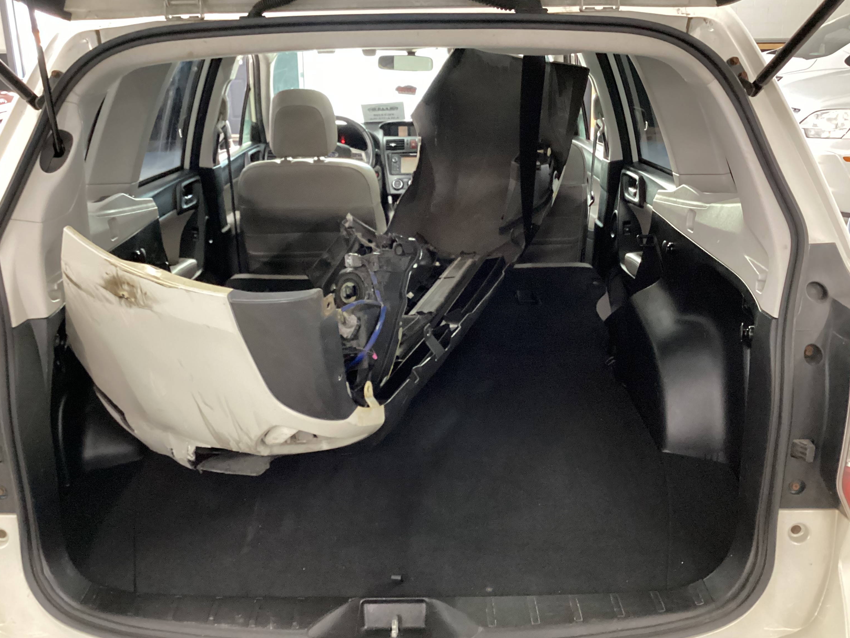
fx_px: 810
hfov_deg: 55.3
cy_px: 312
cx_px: 405
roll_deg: +0.5
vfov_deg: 42.9
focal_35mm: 33
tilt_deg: -21.8
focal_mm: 3.3
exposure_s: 1/30
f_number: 2.4
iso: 640
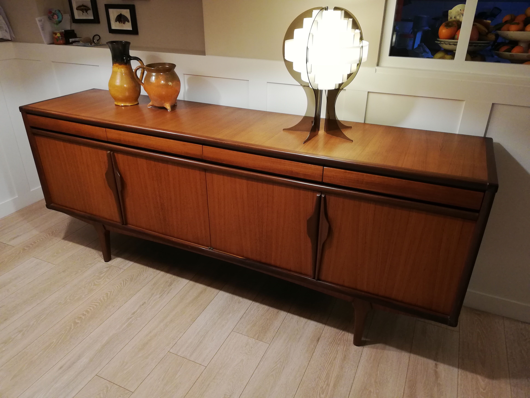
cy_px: 199
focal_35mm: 26
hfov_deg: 67.3
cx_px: 265
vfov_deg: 53.1
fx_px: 398
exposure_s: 1/33.3
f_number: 2.2
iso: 320
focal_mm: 3.81
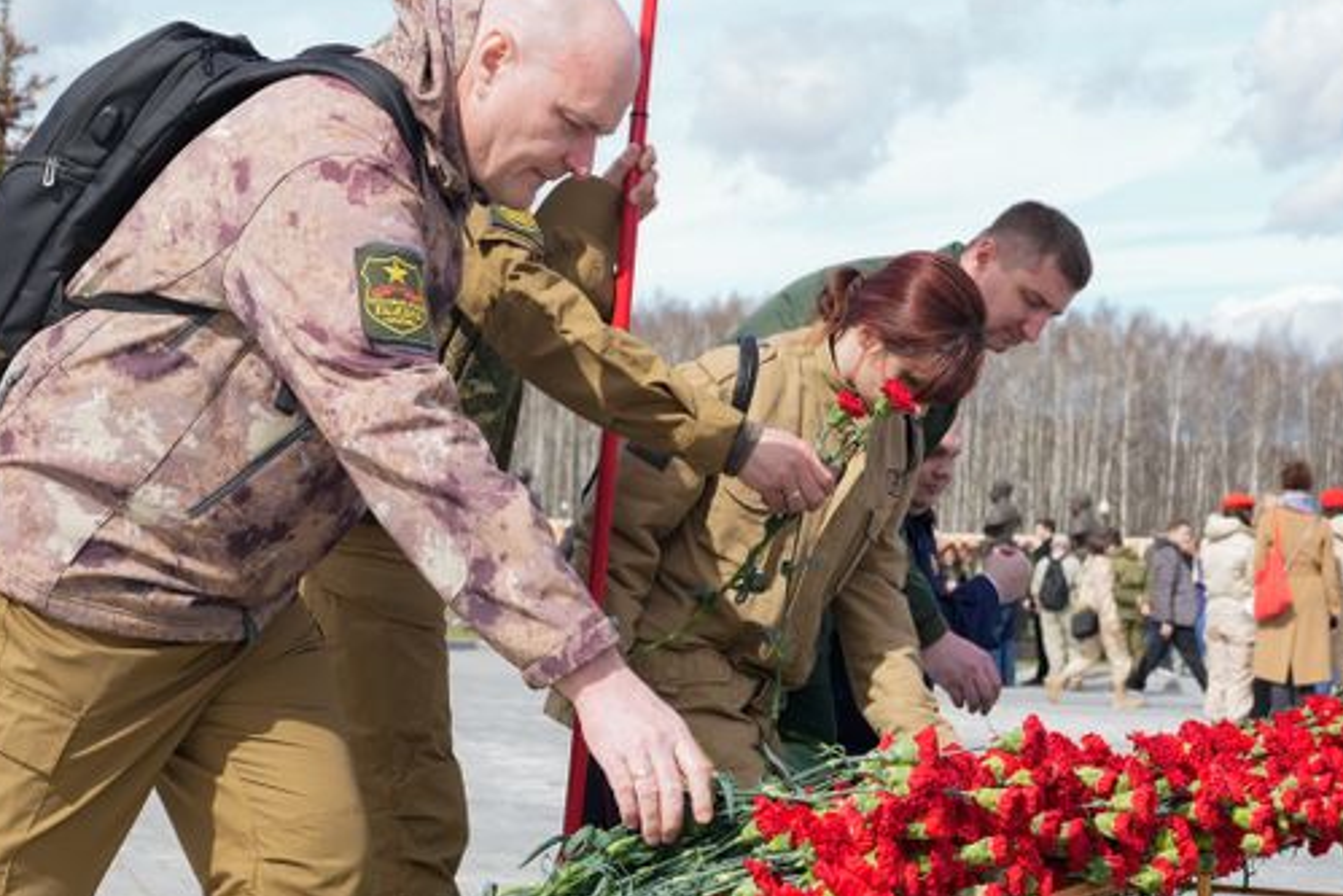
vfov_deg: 27.5
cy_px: 422
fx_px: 1828
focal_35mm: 49
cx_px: 602
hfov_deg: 40.3
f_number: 5
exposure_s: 1/1000
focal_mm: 35
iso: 320
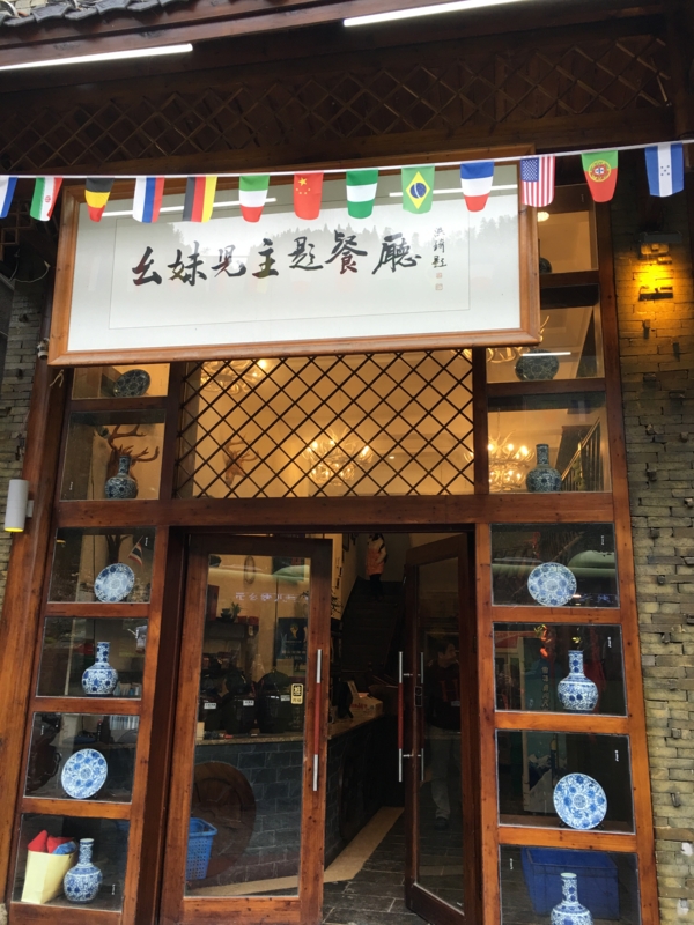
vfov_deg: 61.7
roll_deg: -1.6
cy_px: 462
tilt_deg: +14.7
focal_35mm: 29
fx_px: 775
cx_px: 347
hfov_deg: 48.2
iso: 25
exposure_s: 1/33
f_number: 2.2
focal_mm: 4.15
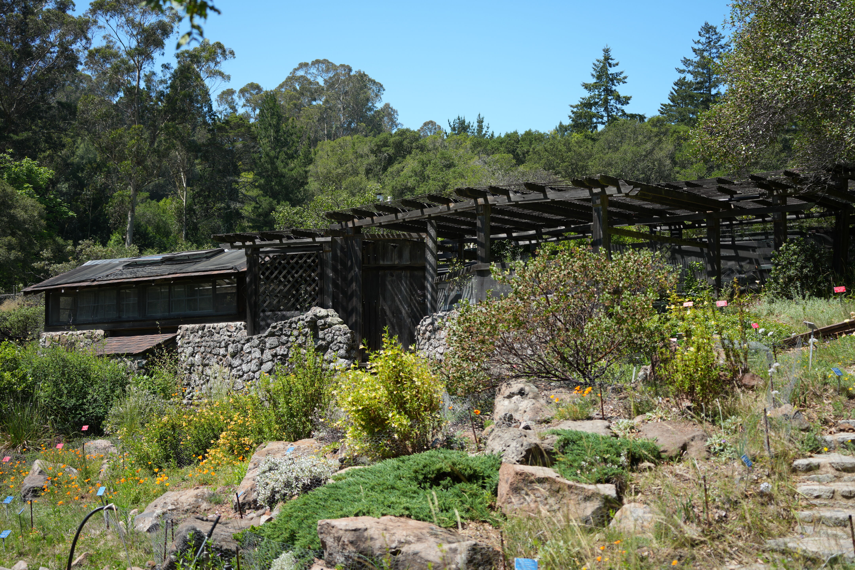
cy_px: 285
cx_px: 428
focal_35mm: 50
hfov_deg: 39.6
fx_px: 1187
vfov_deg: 27.0
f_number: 4.5
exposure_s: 1/500
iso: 125
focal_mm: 50
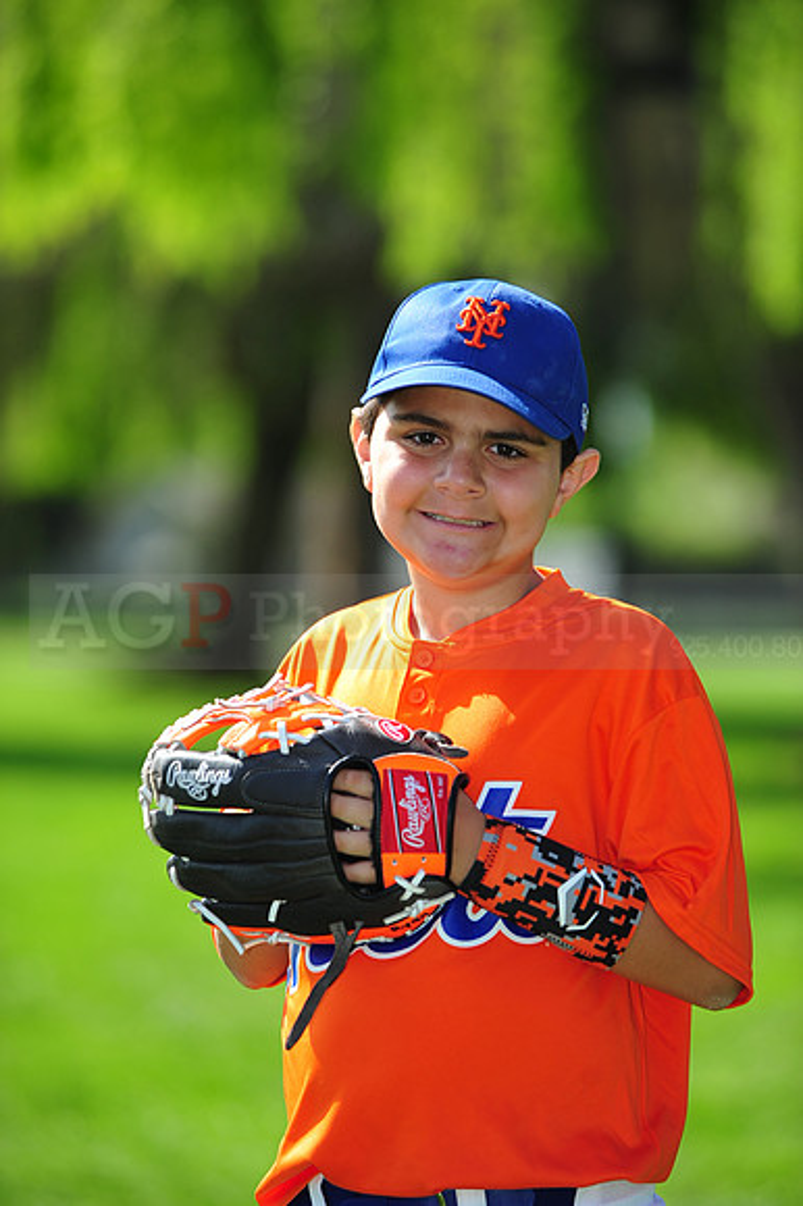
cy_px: 603
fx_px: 6699
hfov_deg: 6.9
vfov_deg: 10.3
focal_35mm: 200
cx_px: 402
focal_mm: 200
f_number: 4.5
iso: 200
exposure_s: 1/800
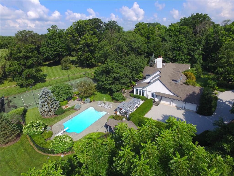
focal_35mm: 20
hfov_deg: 81.7
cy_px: 88
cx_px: 117
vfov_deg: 66.0
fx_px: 135
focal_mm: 3.61
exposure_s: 1/871
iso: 100
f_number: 2.8
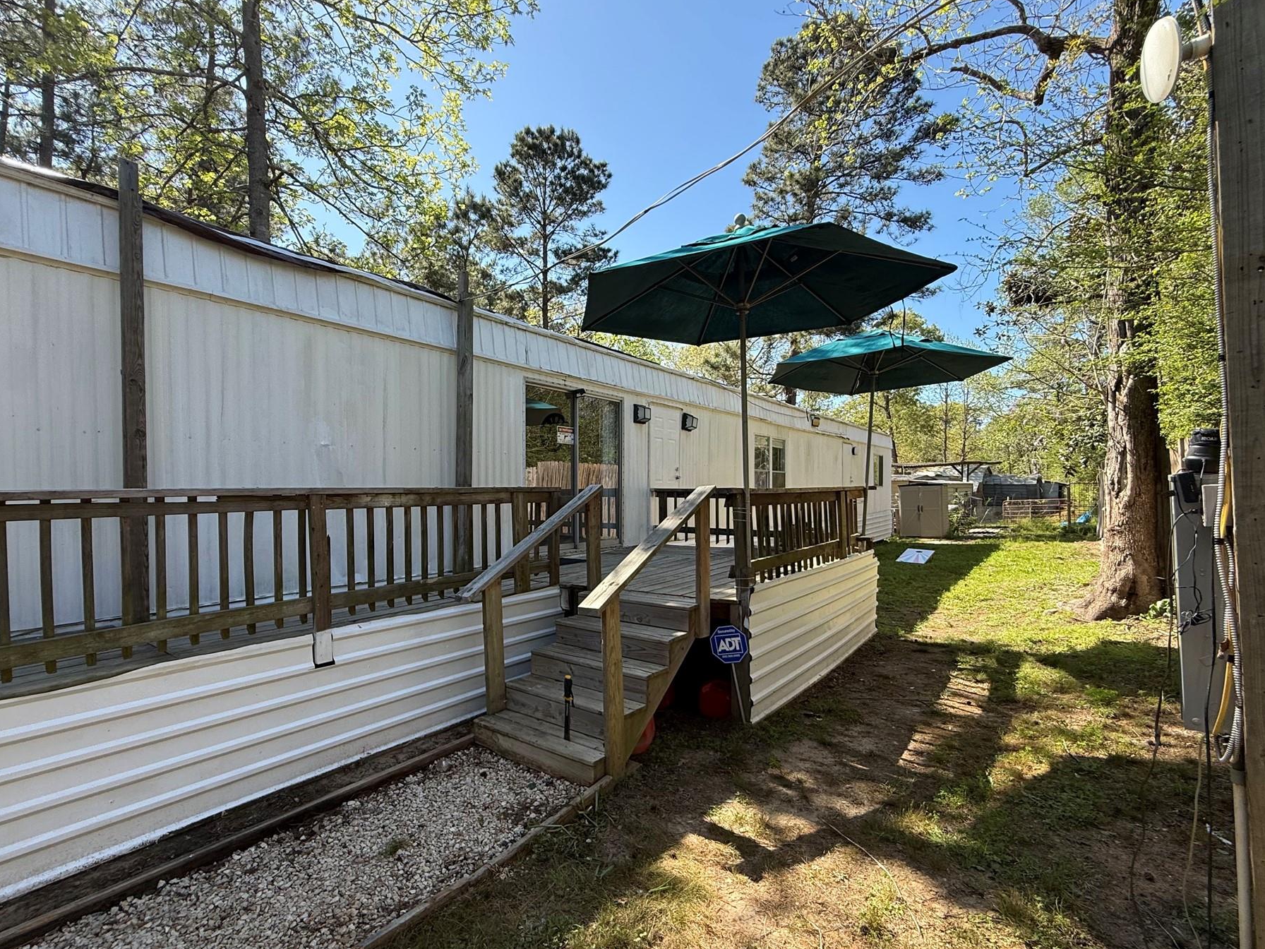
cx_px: 596
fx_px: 585
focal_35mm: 16
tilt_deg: +0.2
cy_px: 506
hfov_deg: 94.4
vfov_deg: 78.0
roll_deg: -0.5
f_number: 2.2
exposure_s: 1/564
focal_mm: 2.22
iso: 64
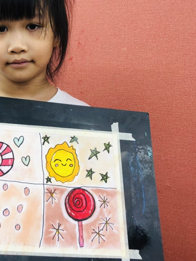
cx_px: 32
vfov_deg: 39.3
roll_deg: +1.0
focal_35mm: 48
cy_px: 94
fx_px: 363
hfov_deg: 29.4
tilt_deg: -8.2
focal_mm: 4
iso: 25
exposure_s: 1/33
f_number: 1.8
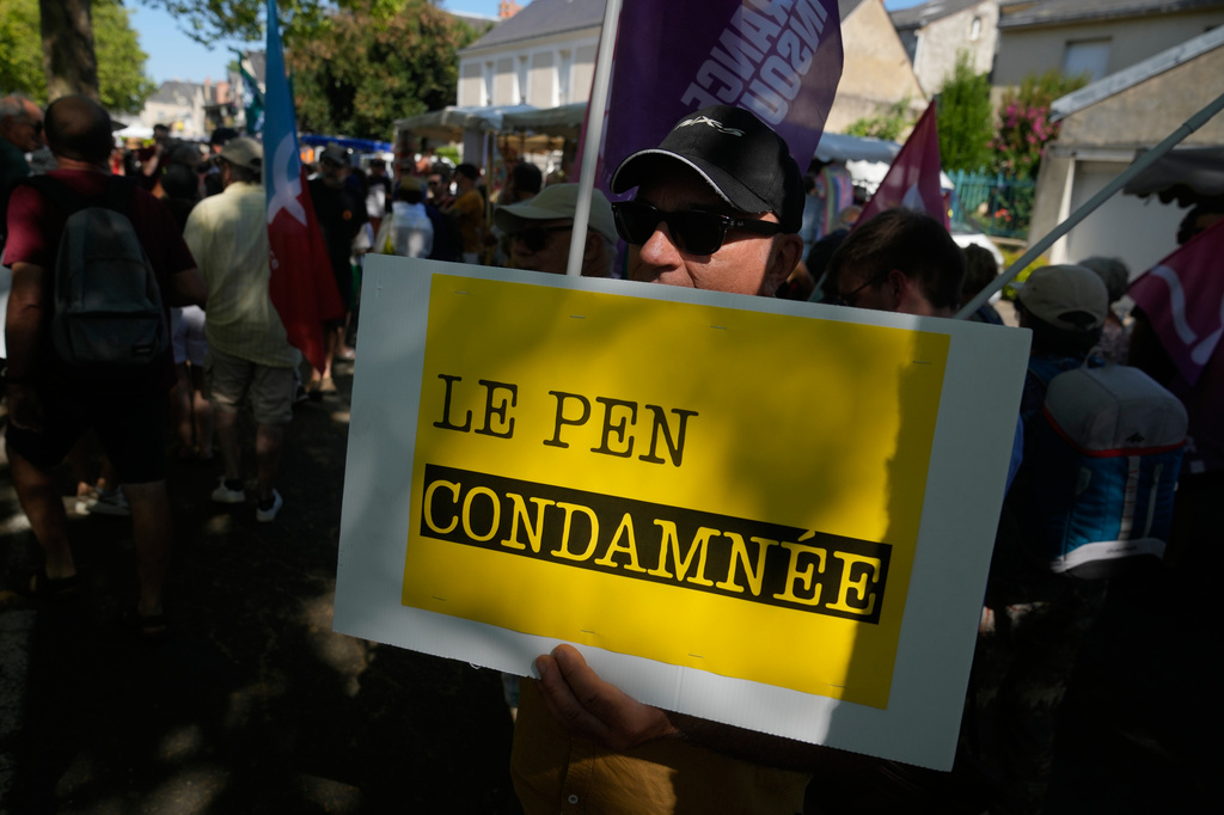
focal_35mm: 25
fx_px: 850
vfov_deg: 51.3
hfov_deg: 71.5
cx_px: 612
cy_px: 408
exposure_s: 1/2000
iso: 400
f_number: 4.5
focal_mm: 25
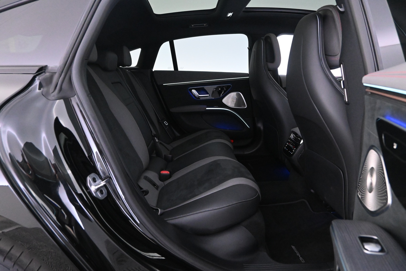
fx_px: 271
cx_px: 203
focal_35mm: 24
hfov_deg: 73.7
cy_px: 136
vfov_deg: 53.1
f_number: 4.5
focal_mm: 16
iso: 6400
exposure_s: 1/30
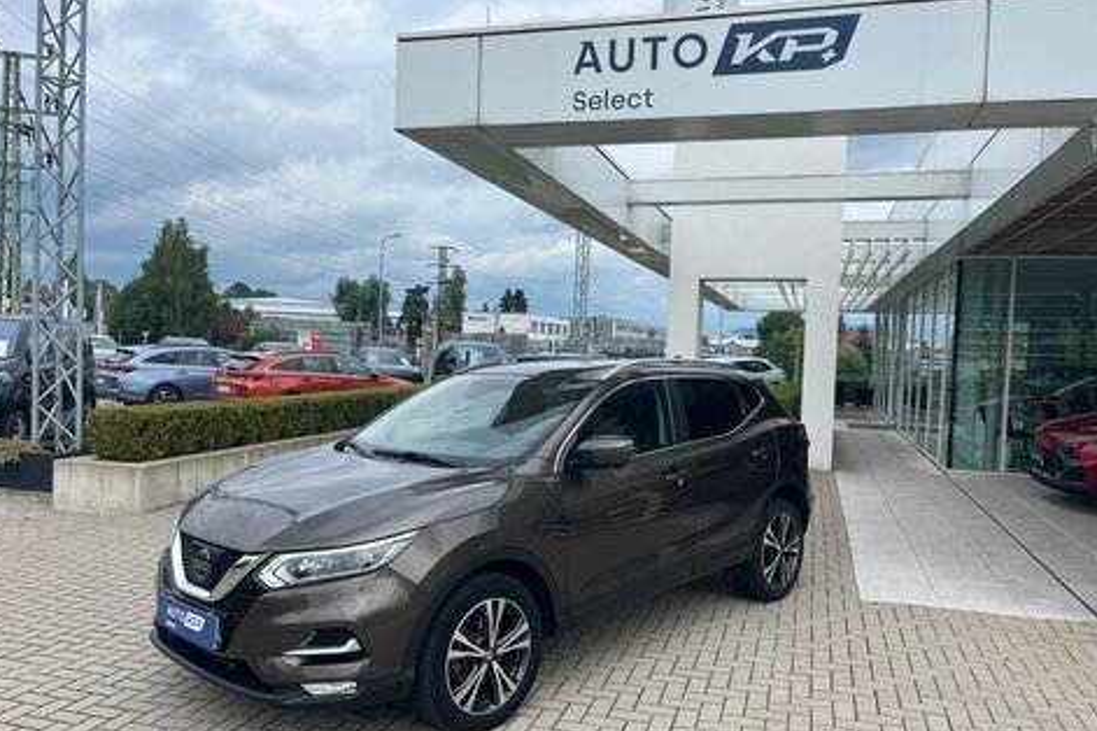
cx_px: 552
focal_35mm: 28
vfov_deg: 46.4
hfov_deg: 65.5
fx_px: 853
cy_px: 384
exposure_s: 1/1458
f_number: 1.6
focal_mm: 5.1
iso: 50
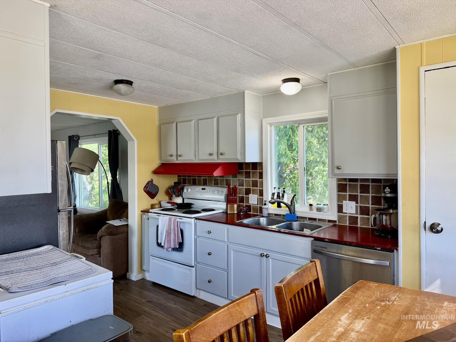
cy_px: 171
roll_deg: +0.4
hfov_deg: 71.6
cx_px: 228
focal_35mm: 24
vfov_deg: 56.8
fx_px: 316
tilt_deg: -0.9
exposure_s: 1/120
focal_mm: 6.76
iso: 100
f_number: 1.78
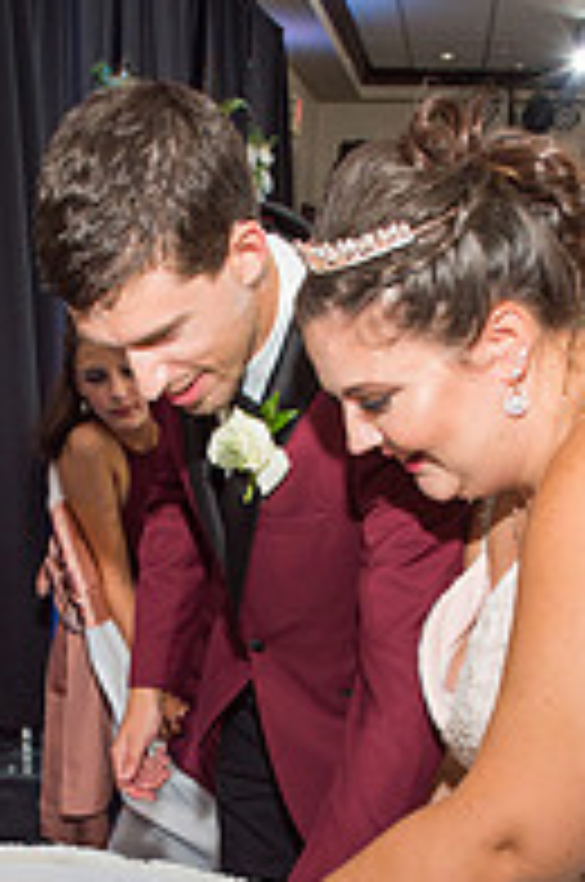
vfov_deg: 34.4
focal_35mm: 55
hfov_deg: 24.5
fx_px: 1345
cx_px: 259
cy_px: 788
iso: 800
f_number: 5.6
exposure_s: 1/125
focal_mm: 24
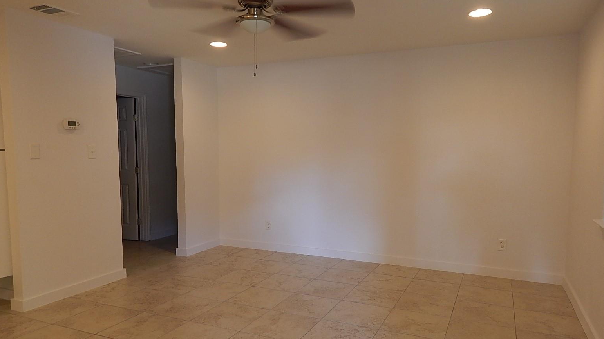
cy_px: 188
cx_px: 309
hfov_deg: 71.9
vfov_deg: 44.3
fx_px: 416
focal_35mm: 26
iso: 125
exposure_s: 1/30
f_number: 3
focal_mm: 4
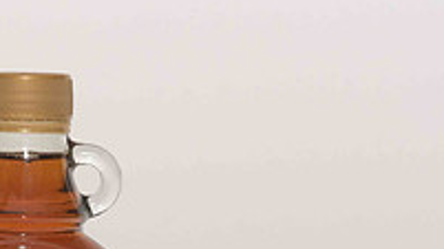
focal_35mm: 257
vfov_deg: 4.7
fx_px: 3025
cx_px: 88
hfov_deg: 8.4
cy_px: 407
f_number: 13
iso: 400
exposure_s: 1/100
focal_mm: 85
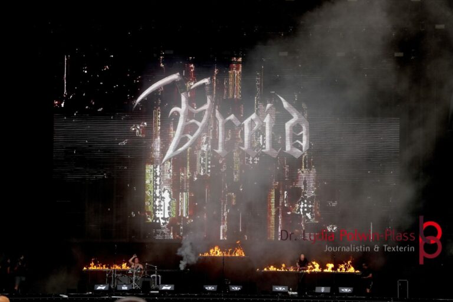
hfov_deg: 11.3
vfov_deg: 7.6
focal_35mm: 182
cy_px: 151
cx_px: 226
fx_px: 2284
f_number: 5.6
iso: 320
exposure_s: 1/200
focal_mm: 121
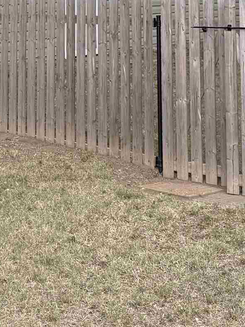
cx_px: -38
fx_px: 877
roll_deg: +0.7
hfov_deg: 15.4
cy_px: -108
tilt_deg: +5.8
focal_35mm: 93
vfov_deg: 19.3
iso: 80
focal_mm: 6.76
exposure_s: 1/992
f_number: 1.78
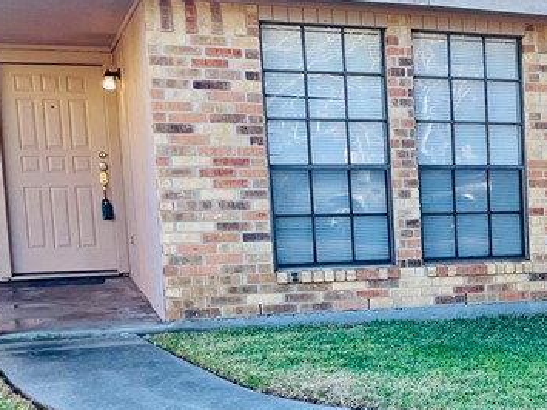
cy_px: 344
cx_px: 743
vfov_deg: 19.4
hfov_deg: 22.7
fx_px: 1185
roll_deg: +0.2
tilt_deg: -8.0
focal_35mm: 75
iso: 32
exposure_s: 1/452
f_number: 1.6
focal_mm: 4.2
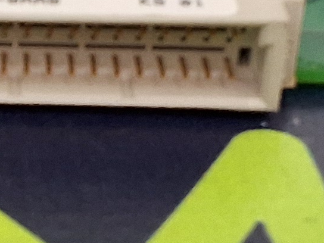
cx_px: -92
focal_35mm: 168
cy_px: 158
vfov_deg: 8.8
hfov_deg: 11.5
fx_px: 1572
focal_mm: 2.91
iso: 250
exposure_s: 1/24
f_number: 1.9
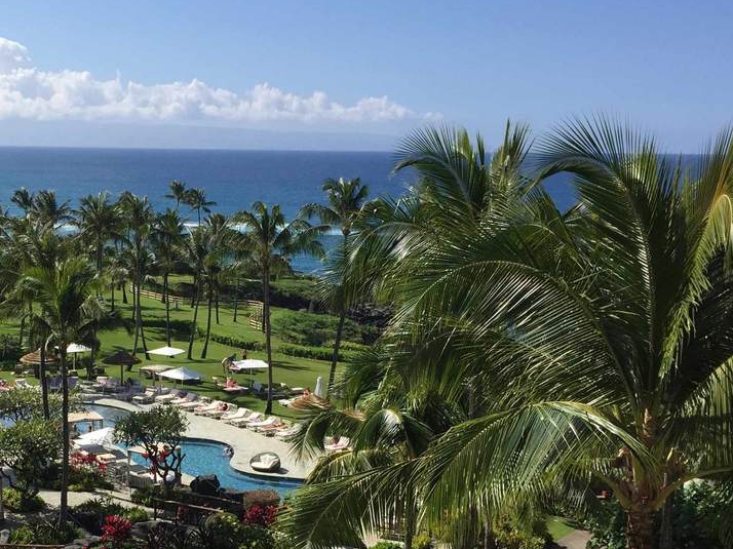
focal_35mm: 52
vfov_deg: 27.5
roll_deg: -0.8
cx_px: 181
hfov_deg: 36.0
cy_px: 432
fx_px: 1101
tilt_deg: -14.8
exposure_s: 1/2639
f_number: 2.2
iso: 32
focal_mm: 4.15
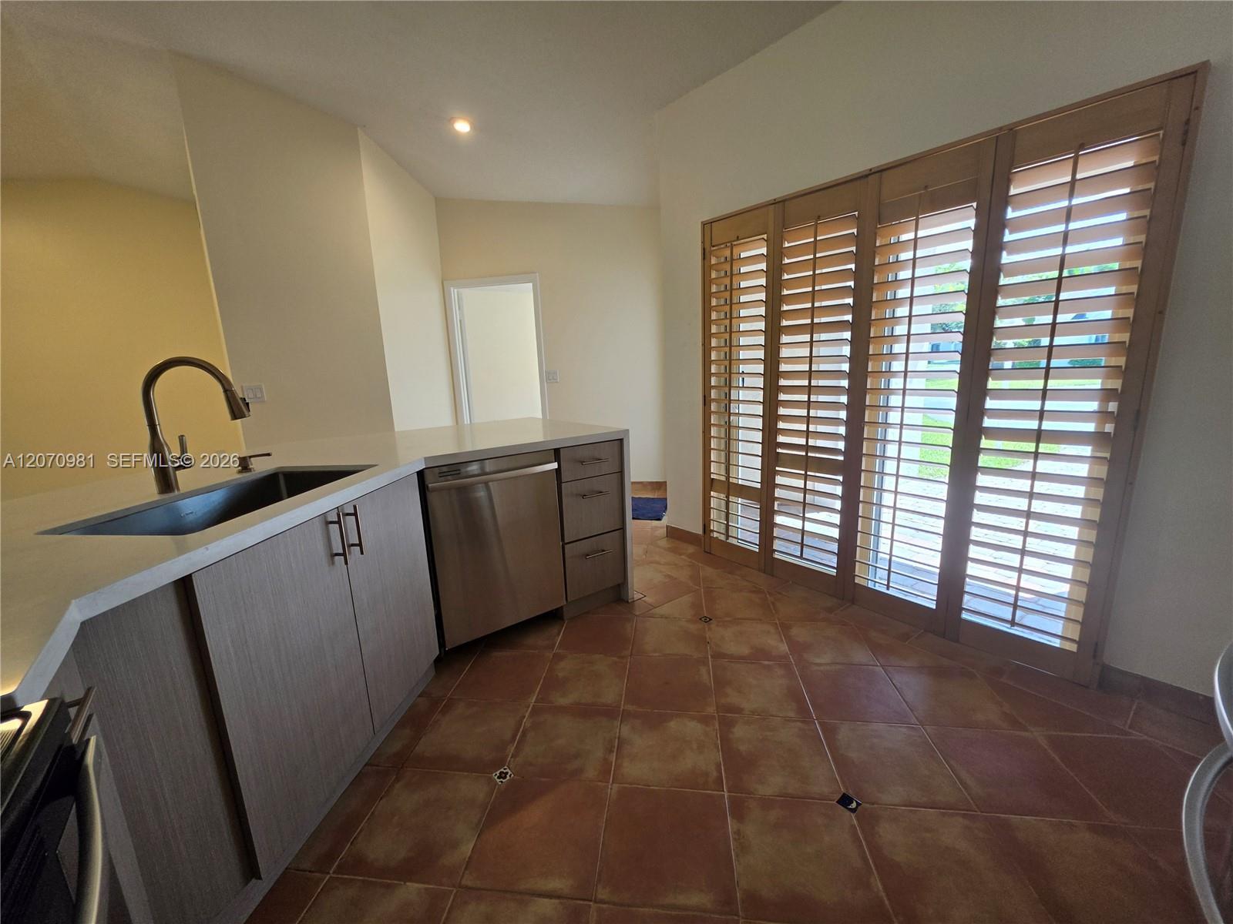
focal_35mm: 13
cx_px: 616
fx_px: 463
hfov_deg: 106.2
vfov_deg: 89.9
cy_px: 462
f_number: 1.9
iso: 50
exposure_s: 1/120
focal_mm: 2.2
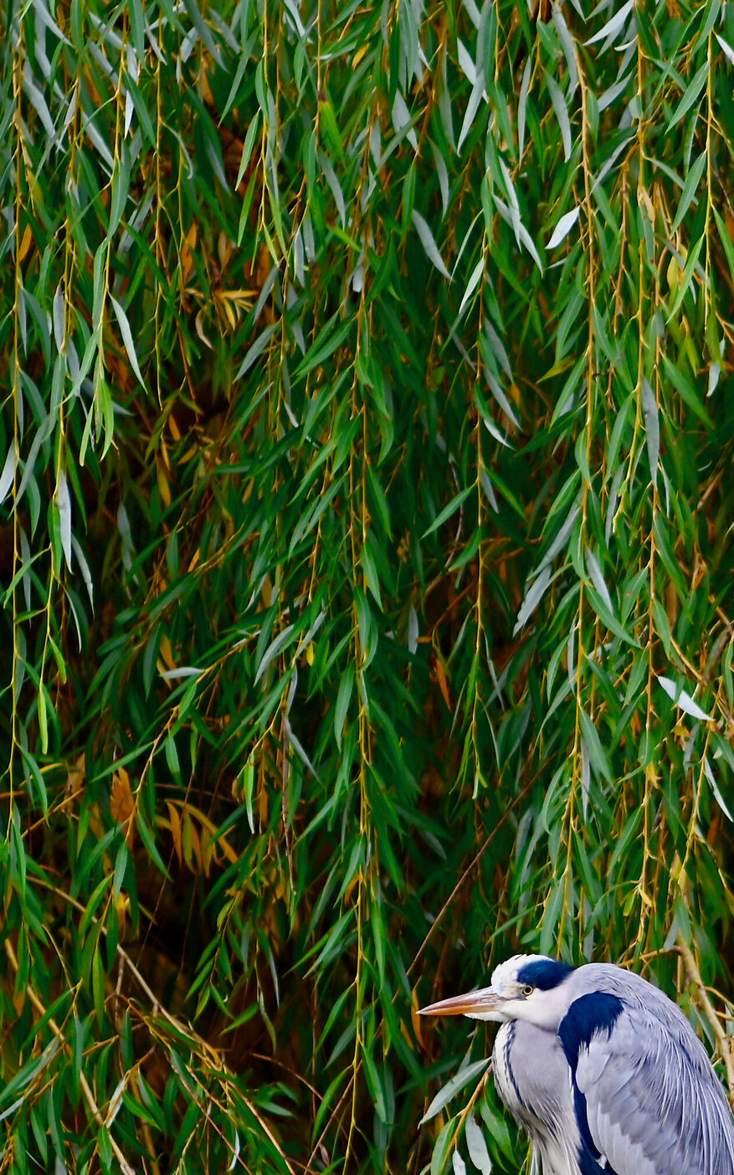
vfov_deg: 4.0
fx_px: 16746
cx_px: 395
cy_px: 790
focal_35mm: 523
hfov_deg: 2.5
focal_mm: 300
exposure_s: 1/20
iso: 50
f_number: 5.6
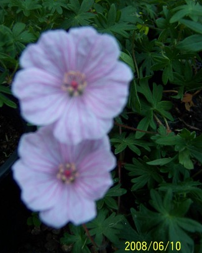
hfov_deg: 39.1
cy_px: 128
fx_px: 284
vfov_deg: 48.0
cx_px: 100
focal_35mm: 38
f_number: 2.8
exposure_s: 1/90
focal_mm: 5.6
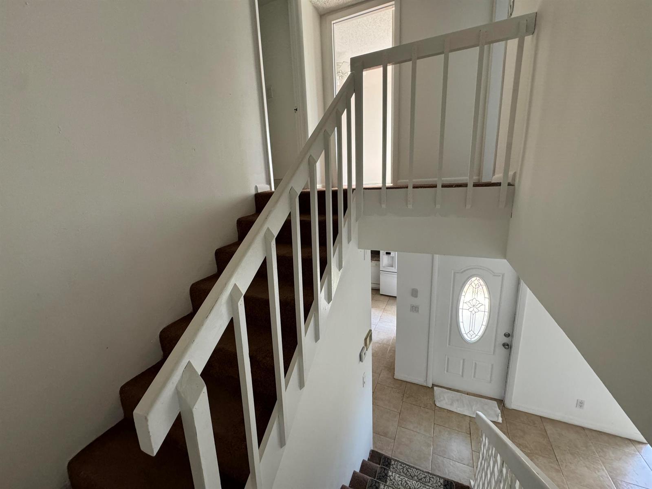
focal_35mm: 14
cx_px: 326
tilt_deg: -12.5
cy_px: 244
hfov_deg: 102.1
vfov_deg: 85.7
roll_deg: +2.4
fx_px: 264
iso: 320
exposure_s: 1/99
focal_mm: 2.22
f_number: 2.2
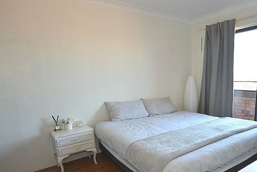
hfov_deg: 71.9
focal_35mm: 24
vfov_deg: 52.0
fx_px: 171
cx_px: 168
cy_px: 117
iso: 220
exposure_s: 1/60
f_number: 4
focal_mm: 10
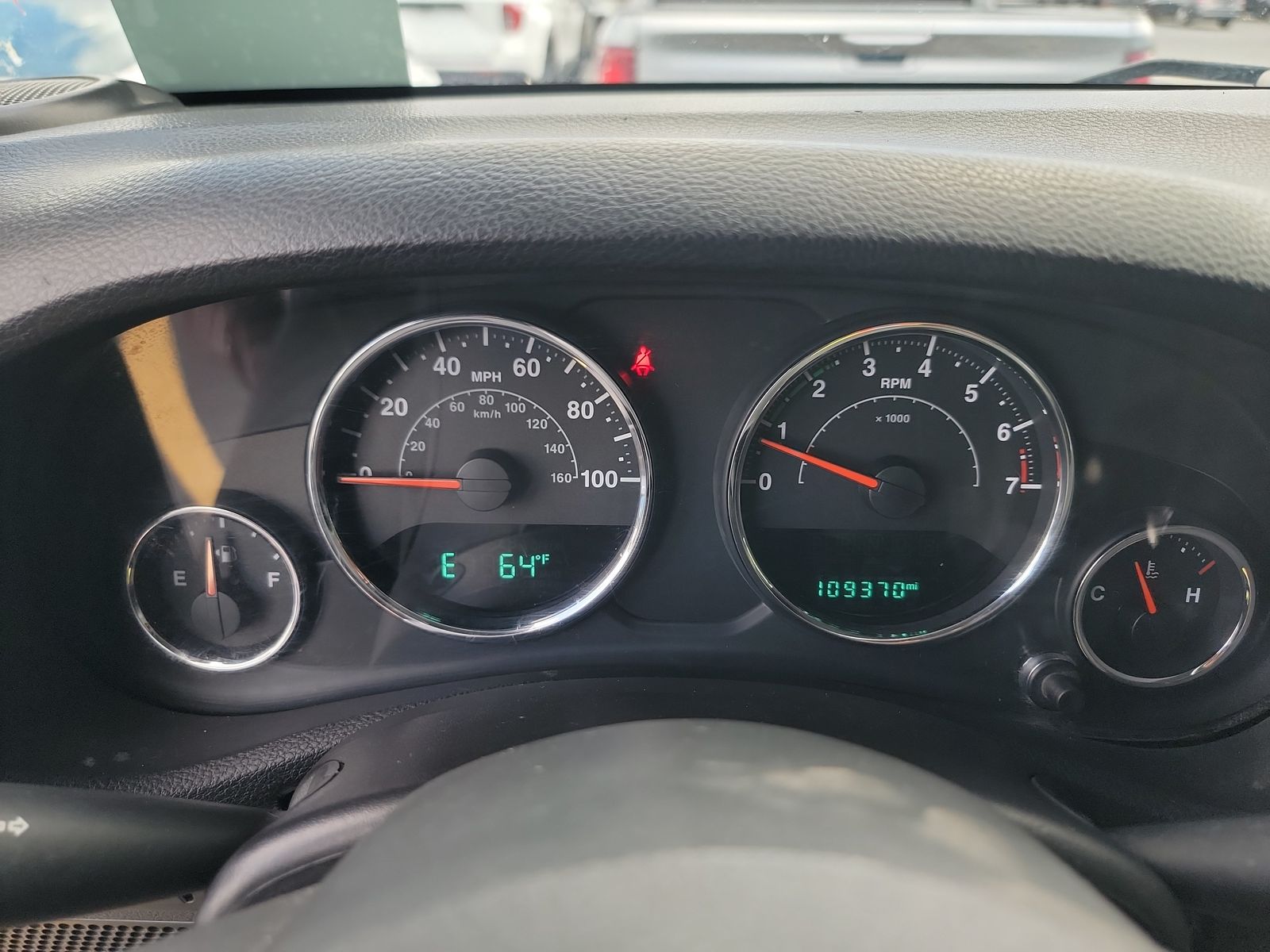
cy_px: 476
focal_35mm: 24
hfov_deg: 71.6
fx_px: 881
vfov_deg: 56.8
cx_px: 635
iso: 78
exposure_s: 1/59
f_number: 1.8
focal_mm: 6.7
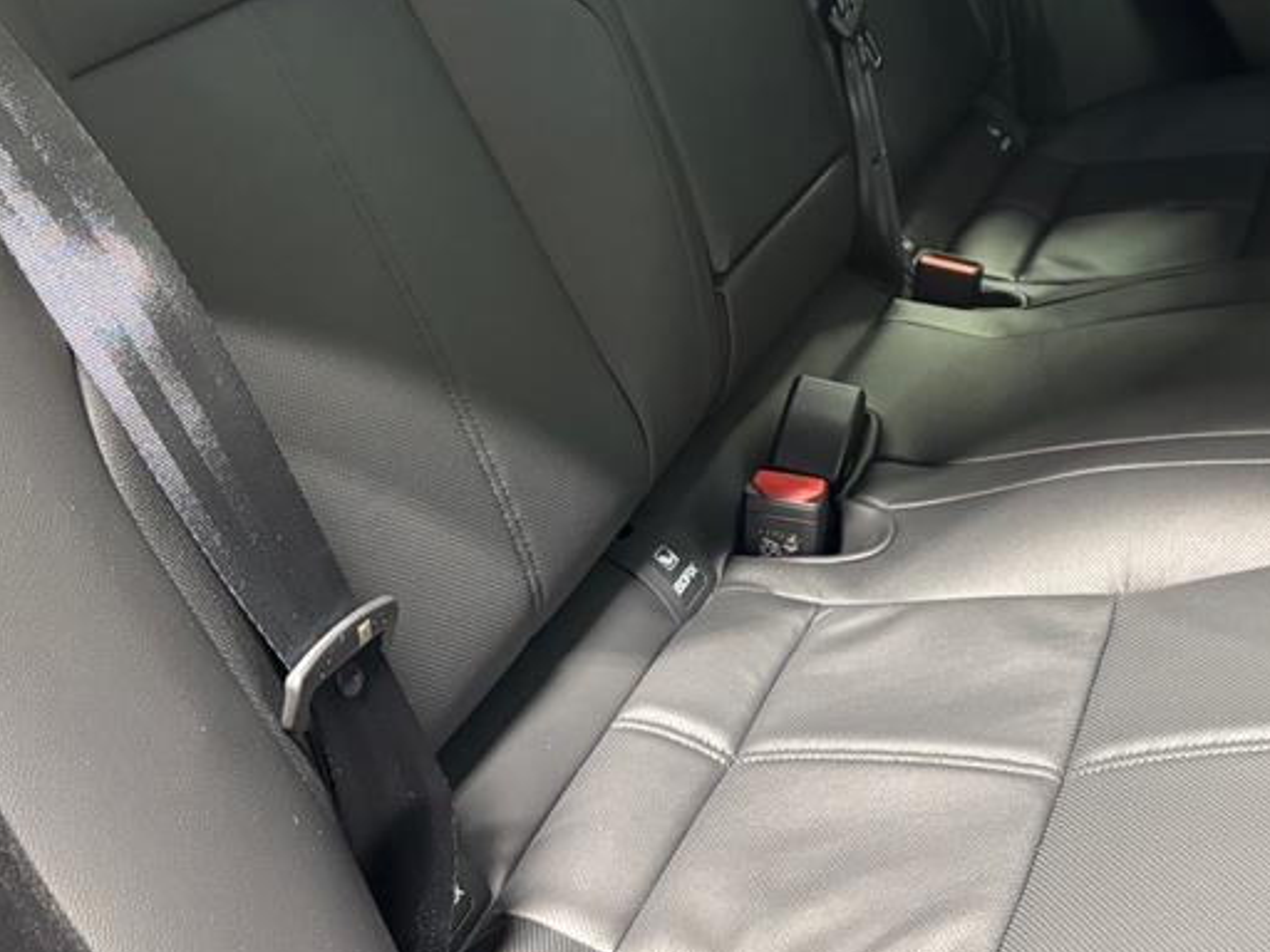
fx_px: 1908
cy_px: 136
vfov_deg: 27.2
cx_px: 908
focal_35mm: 52
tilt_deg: -21.4
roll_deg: -0.6
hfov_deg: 36.2
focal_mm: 5.96
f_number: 1.6
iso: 500
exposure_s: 1/60
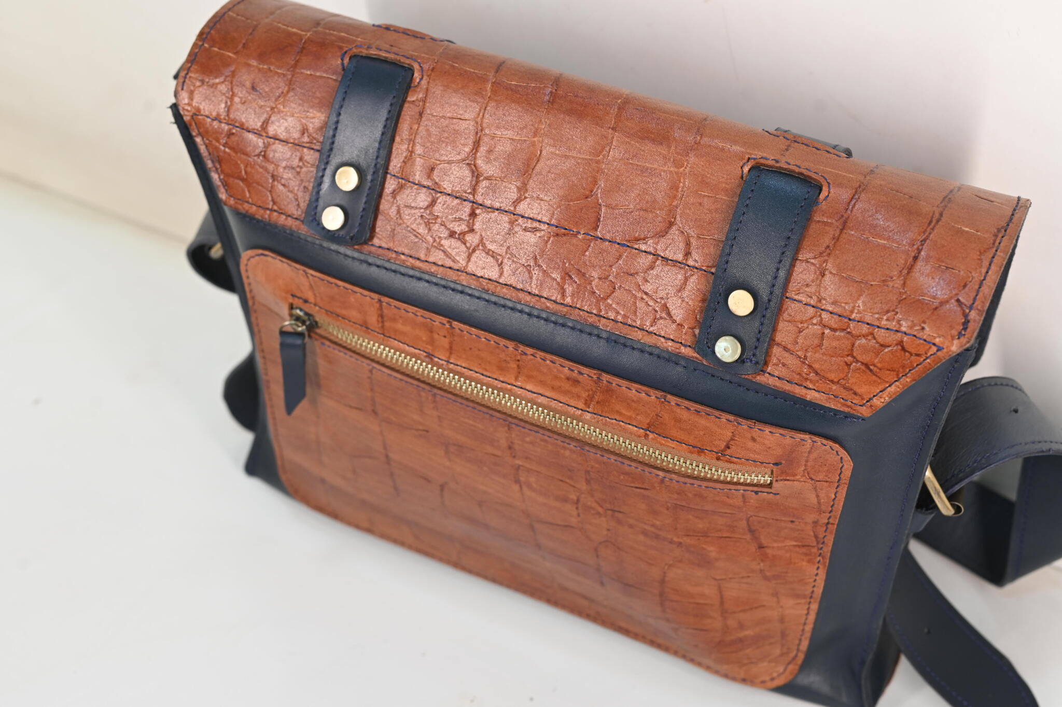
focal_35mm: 50
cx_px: 531
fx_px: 1474
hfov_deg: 39.6
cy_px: 354
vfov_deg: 27.0
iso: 800
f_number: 6.3
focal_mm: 50
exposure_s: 1/100
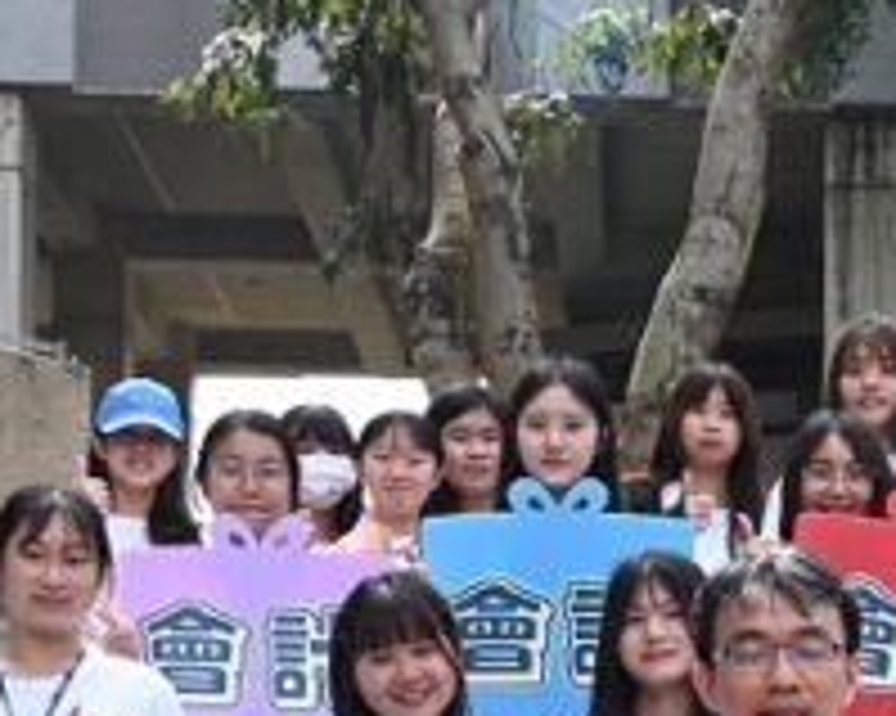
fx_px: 3075
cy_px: 1232
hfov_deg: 16.2
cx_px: 937
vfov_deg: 12.3
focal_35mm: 116
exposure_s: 1/250
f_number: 5.6
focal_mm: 24
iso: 200
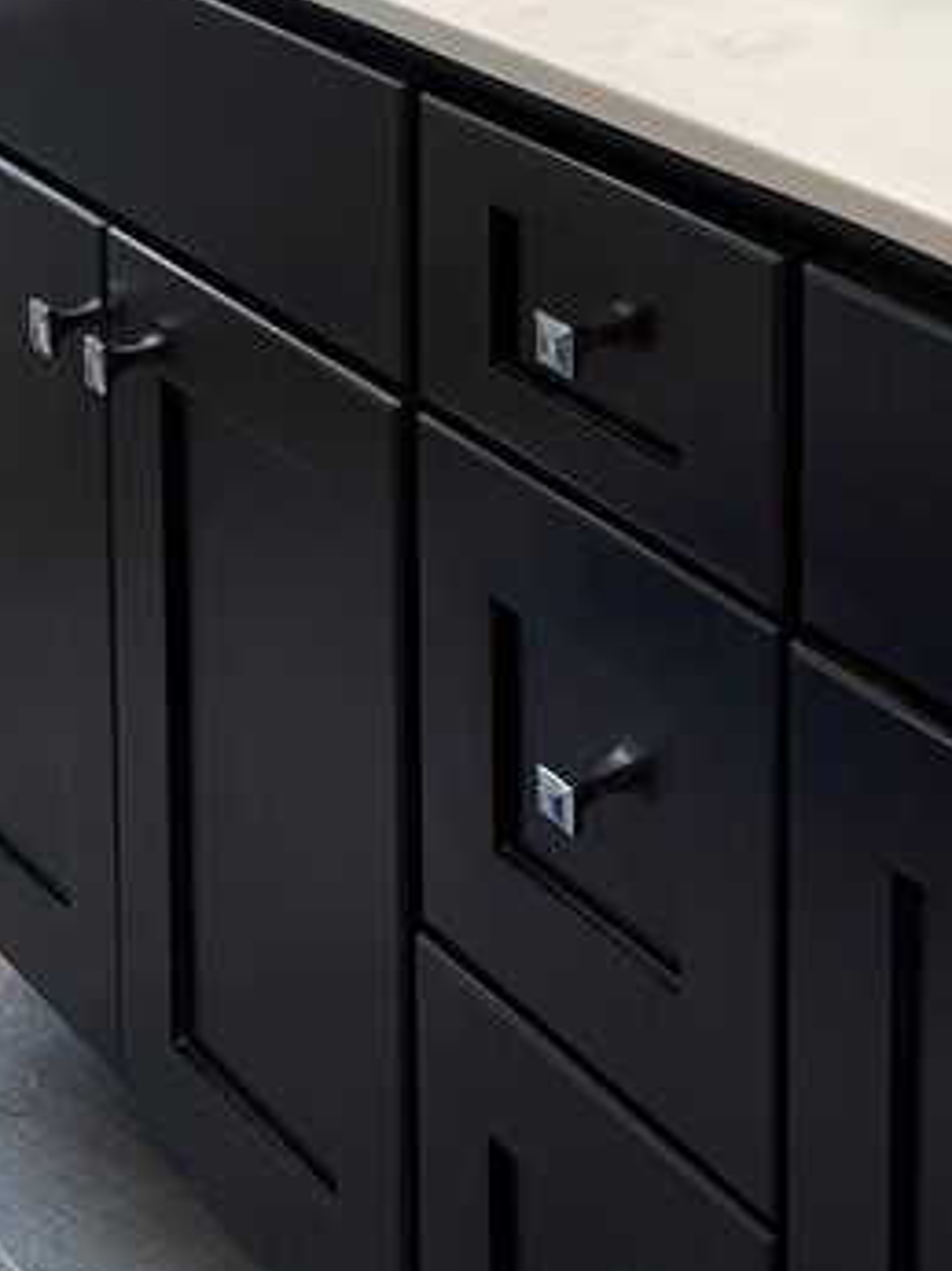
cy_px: -441
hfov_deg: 18.7
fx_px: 2827
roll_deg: -1.7
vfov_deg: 22.3
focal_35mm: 77
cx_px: 901
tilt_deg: -5.9
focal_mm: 5.96
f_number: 1.6
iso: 64
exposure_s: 1/60
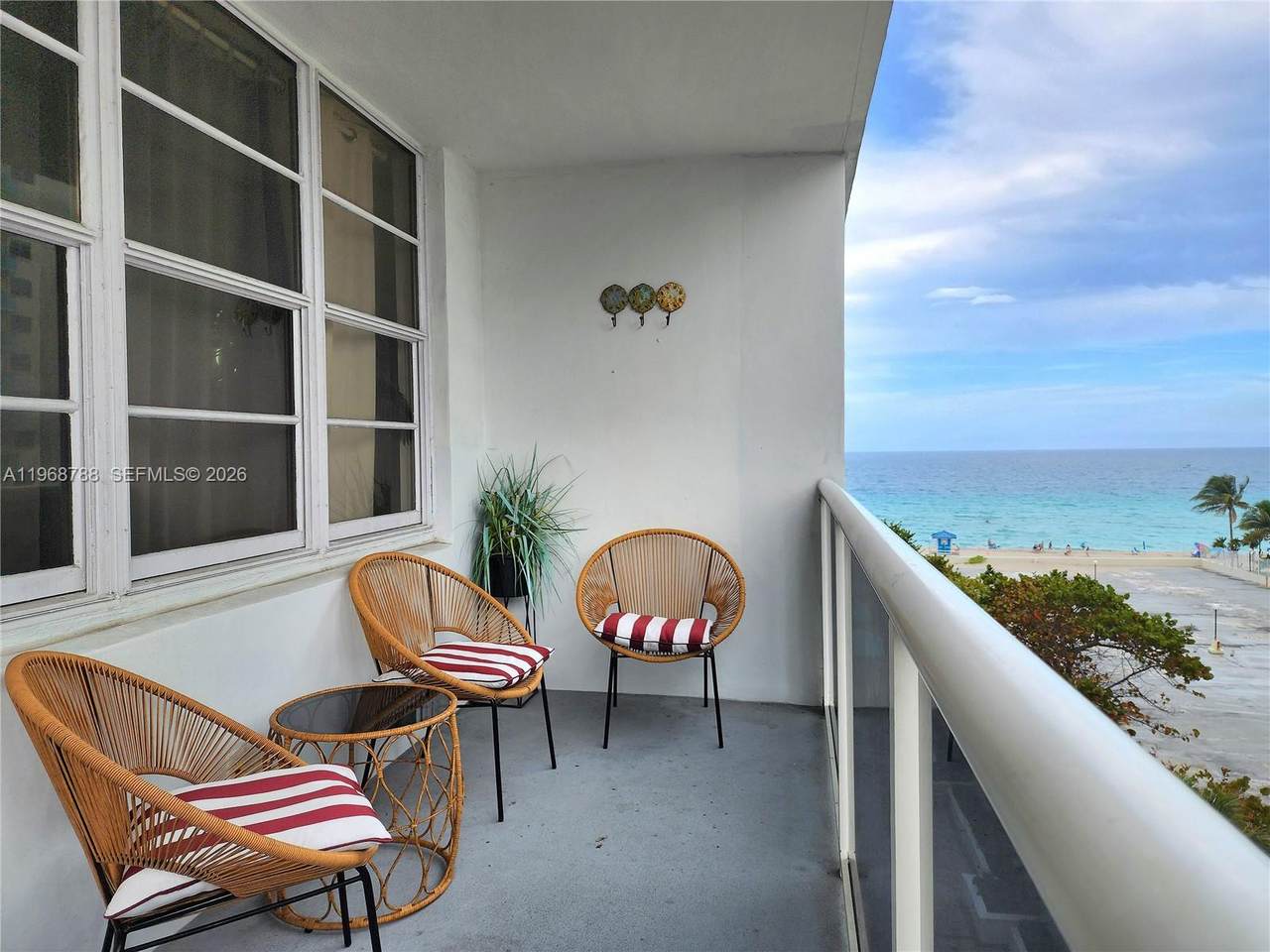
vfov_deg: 58.9
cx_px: 635
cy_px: 476
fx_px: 844
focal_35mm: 23
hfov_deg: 73.9
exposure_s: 1/526
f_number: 1.8
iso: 12
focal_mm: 6.4
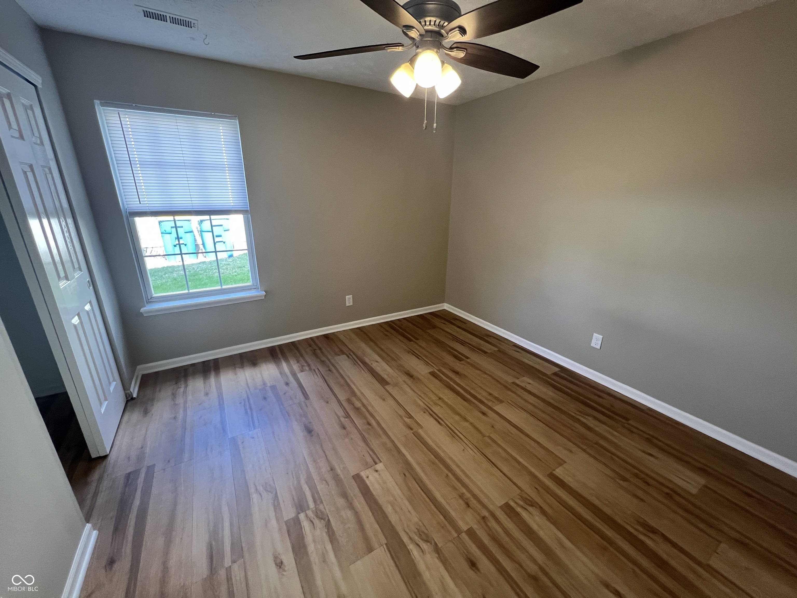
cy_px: 299
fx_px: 299
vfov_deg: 89.9
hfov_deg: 106.2
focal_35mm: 13
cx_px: 398
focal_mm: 1.57
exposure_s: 1/120
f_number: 1.8
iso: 250
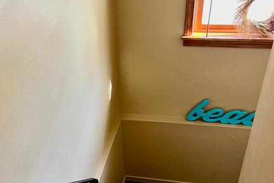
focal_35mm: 48
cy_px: 179
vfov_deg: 26.7
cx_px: 102
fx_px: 365
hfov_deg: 40.8
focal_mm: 5.7
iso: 500
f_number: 1.5
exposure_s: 1/60
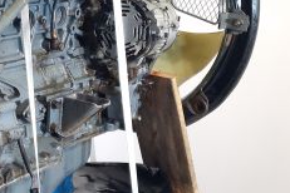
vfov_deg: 21.8
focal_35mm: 62
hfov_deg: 30.5
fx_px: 499
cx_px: 11
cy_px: 58
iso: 125
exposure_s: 1/50
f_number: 1.8
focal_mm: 6.4
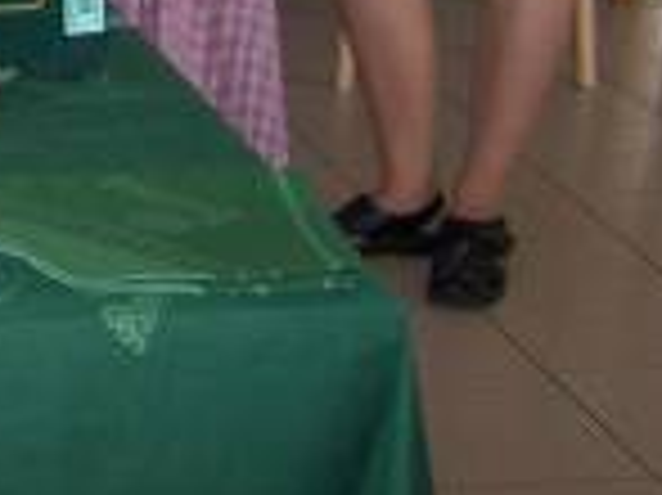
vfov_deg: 9.3
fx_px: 2904
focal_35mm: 152
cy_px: -369
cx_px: -554
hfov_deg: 11.9
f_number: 2.8
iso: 140
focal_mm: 6.3
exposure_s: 1/60
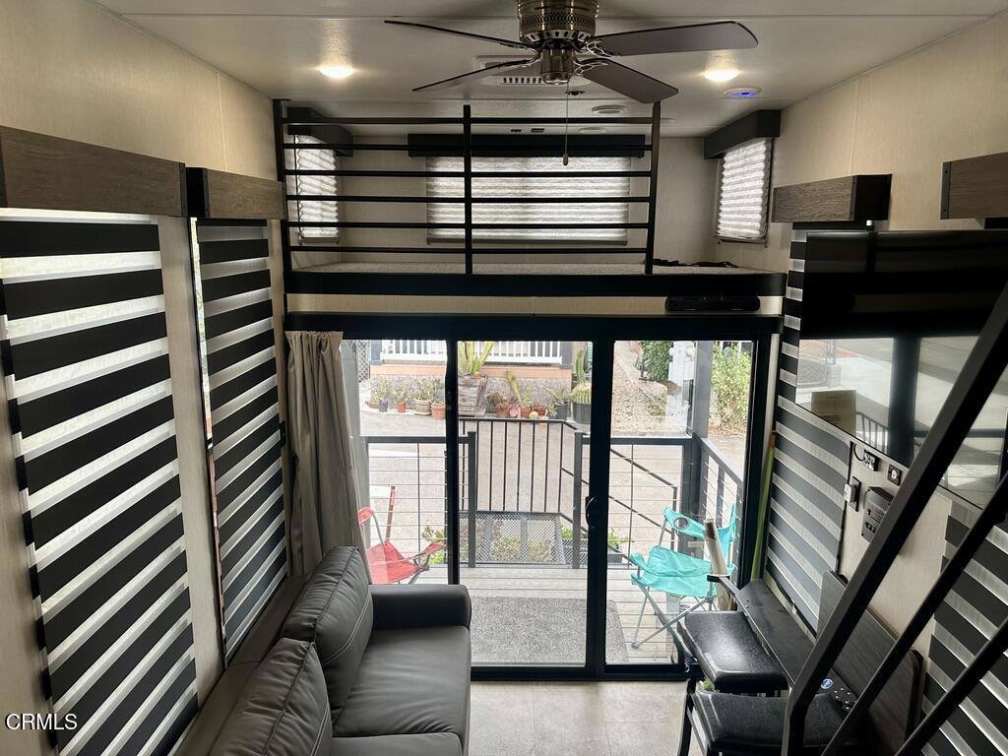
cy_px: 378
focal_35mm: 24
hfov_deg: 71.6
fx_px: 699
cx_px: 504
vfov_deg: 56.8
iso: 100
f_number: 1.78
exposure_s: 1/121
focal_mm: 6.86
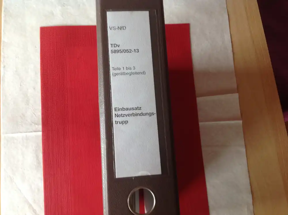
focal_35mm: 35
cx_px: 144
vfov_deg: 40.6
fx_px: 291
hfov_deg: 52.7
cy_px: 108
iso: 125
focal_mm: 4.28
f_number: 2.4
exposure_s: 1/15
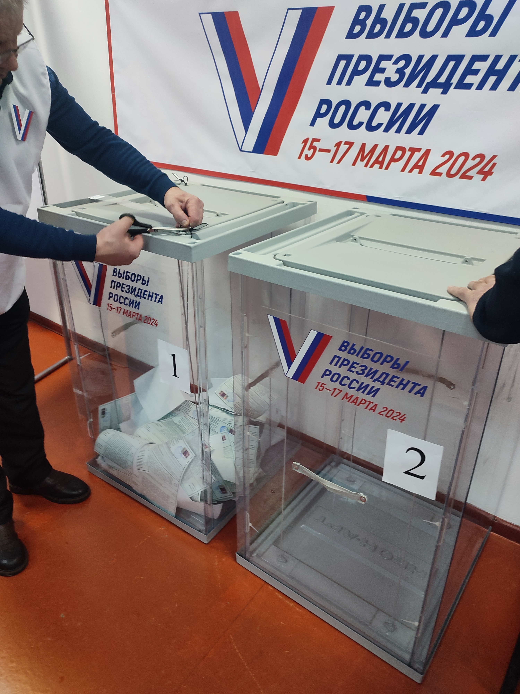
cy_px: 347
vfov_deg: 69.4
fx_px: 501
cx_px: 260
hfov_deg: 54.9
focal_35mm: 25
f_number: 1.9
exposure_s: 1/33
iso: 736
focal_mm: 6.04
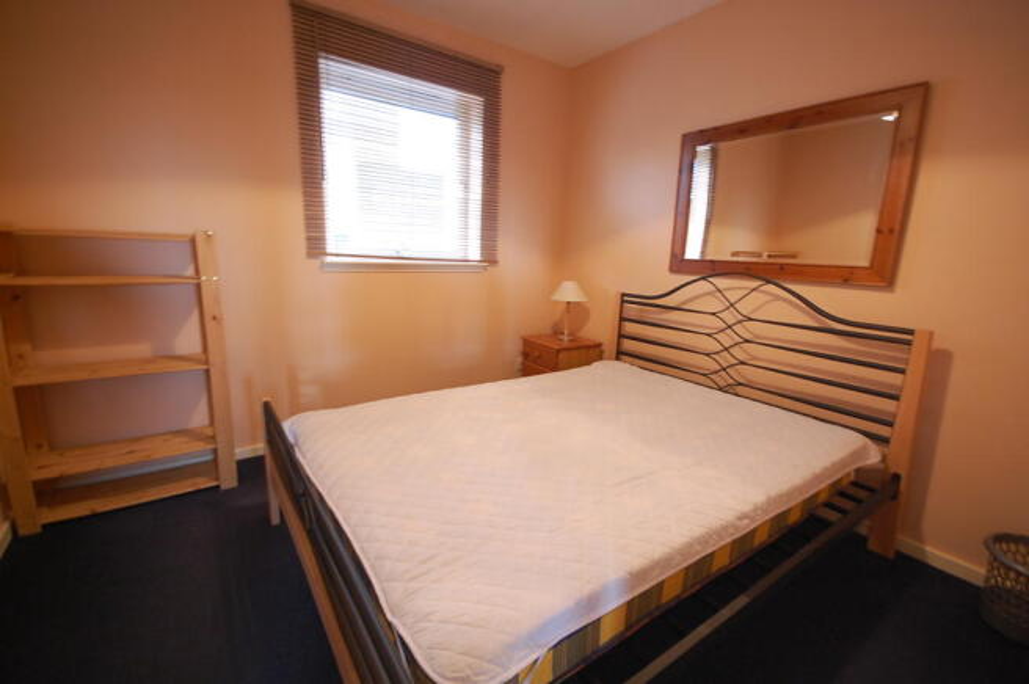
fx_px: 428
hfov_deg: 100.4
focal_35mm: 15
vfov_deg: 77.2
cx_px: 514
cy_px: 342
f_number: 4
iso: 800
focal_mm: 10
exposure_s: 1/15
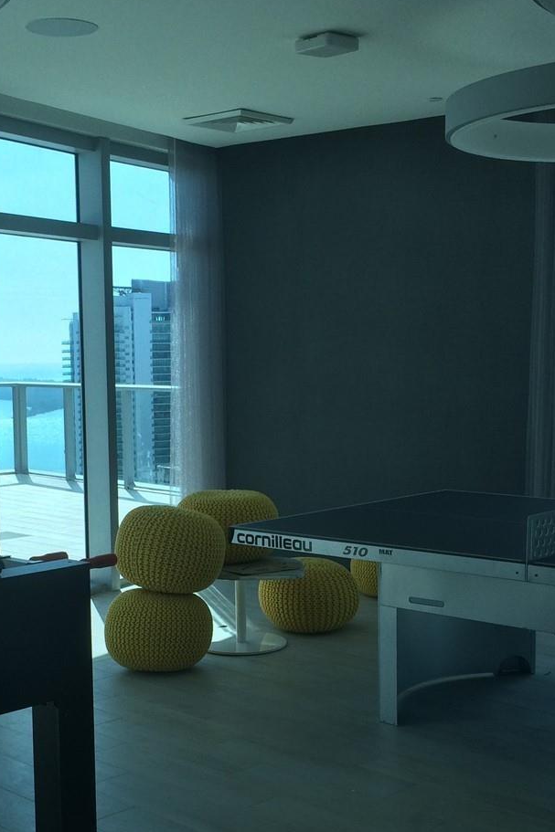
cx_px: 251
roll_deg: -0.1
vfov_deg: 37.4
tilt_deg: -8.4
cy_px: 498
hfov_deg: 25.5
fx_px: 1226
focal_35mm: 53
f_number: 2.2
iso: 32
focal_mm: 4.15
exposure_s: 1/1140
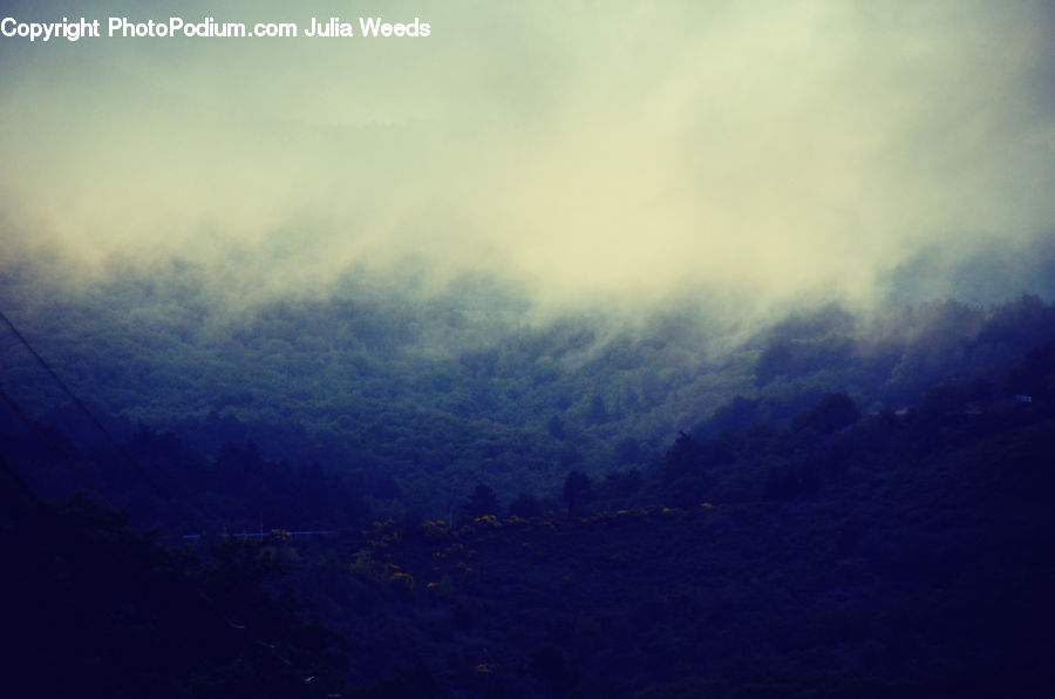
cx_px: 528
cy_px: 350
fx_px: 6360
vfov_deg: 6.3
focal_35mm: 218
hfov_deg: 9.5
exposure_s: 1/1600
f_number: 5.6
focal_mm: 145
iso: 2000
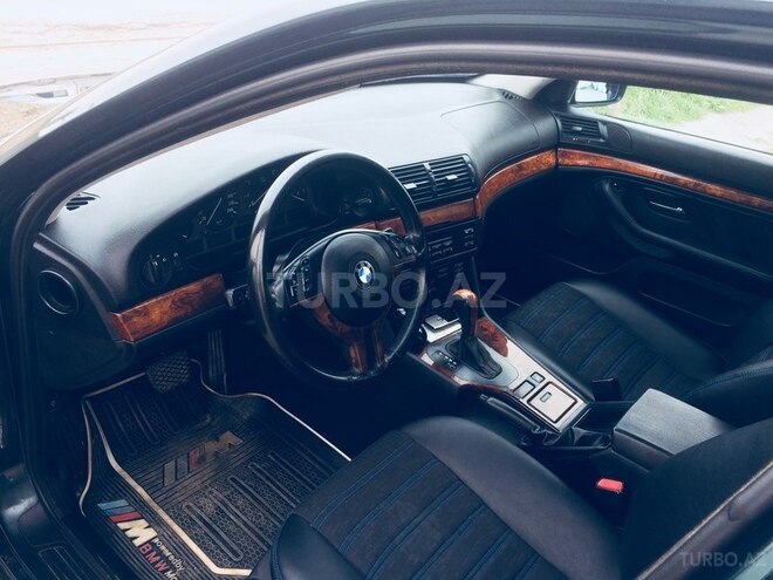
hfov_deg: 61.7
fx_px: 648
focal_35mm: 29
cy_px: 290
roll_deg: -7.1
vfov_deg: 48.2
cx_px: 386
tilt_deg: -29.4
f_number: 2.2
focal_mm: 4.15
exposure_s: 1/122
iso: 32
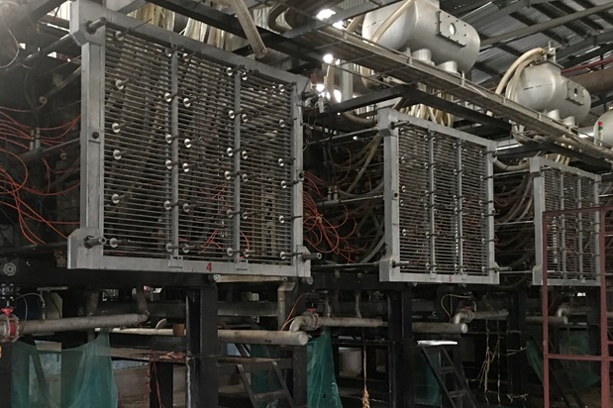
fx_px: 664
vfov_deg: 33.9
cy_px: 266
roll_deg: +0.3
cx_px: 221
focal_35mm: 39
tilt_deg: +4.1
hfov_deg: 49.0
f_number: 2.2
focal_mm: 4.15
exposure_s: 1/4
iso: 100
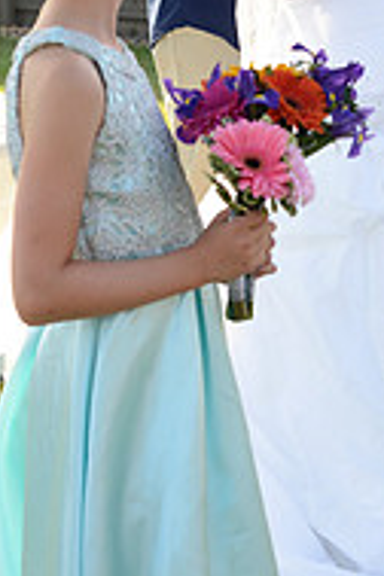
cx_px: 253
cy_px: 43
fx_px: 1904
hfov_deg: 11.5
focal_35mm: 119
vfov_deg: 16.9
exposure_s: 1/200
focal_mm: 50
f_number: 5
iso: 200
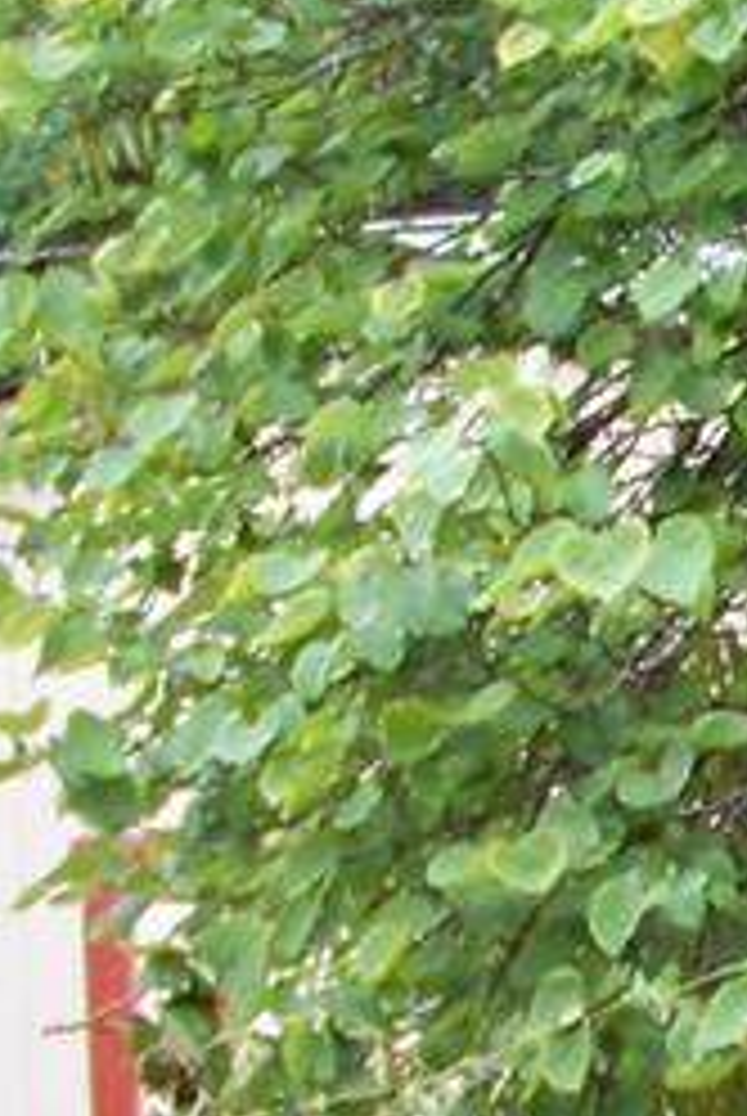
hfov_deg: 6.1
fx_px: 6859
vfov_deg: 9.3
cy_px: 1012
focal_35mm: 221
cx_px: 1400
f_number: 2.8
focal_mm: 5.85
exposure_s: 1/60
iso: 80
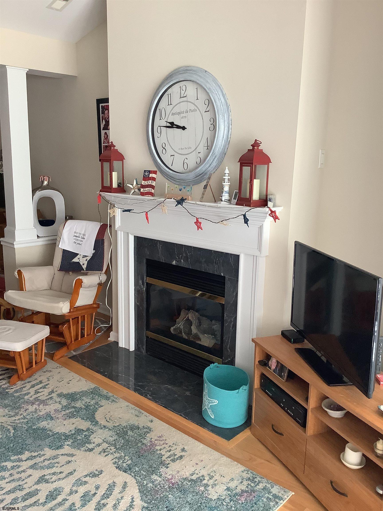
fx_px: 457
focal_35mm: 31
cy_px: 256
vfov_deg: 58.4
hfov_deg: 45.4
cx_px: 192
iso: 100
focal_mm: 3.3
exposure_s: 1/60
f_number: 2.4
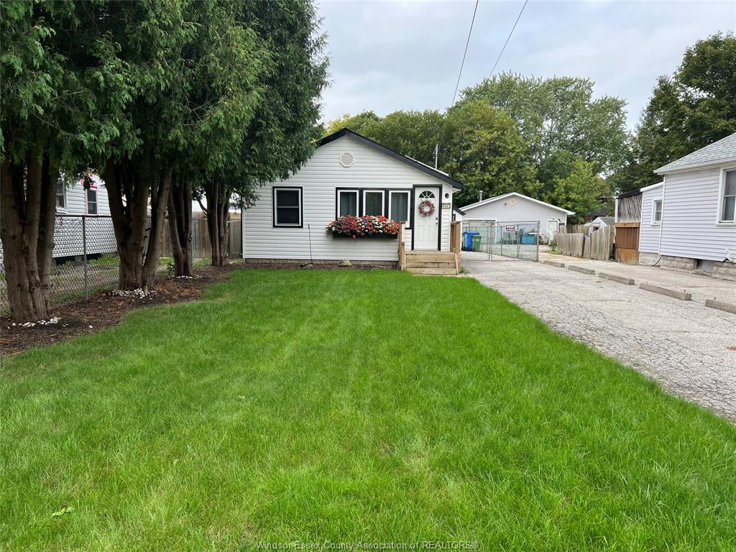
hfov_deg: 67.3
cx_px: 368
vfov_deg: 53.1
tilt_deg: -6.1
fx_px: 553
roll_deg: -0.7
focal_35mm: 26
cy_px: 276
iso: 40
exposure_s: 1/290
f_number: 1.5
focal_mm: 5.7
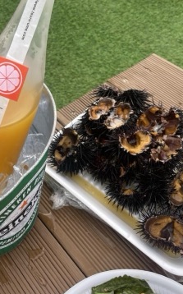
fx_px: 296
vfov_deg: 52.8
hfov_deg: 33.9
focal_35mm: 37
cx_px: 53
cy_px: 147
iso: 50
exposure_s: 1/121
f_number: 1.6
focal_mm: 4.2
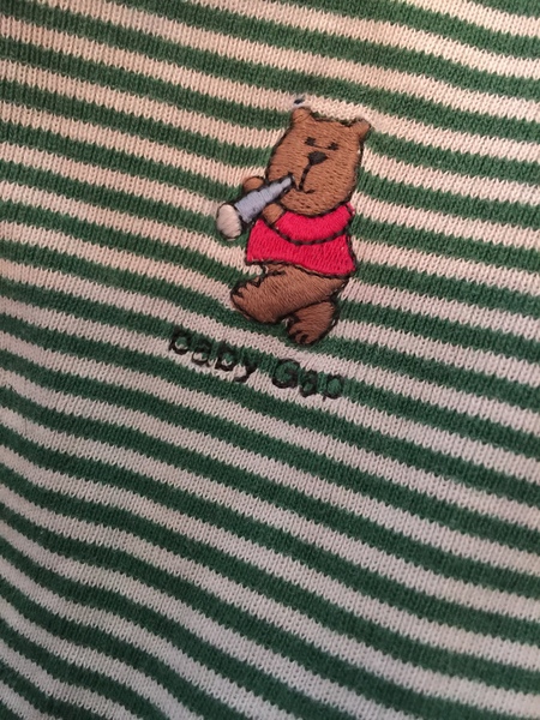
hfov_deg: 48.2
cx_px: 270
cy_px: 360
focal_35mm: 29
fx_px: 603
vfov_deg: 61.7
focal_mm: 4.15
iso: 125
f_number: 2.2
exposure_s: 1/4
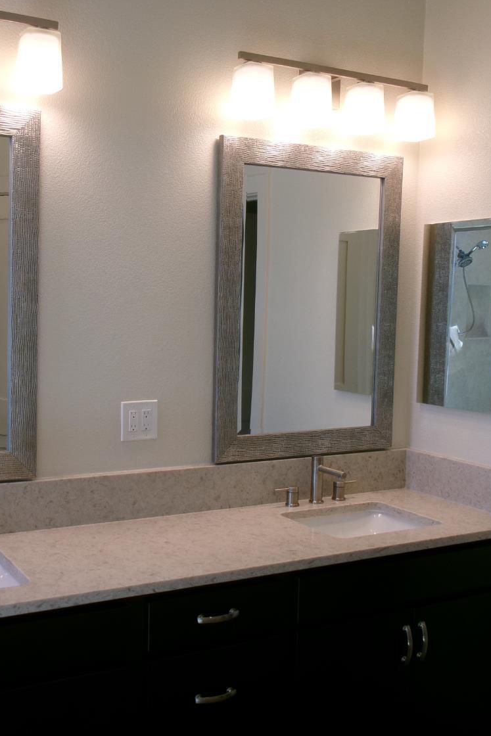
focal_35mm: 39
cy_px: 368
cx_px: 151
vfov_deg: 49.5
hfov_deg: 33.8
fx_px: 798
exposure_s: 1/70
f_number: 3.9
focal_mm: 5.1
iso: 100
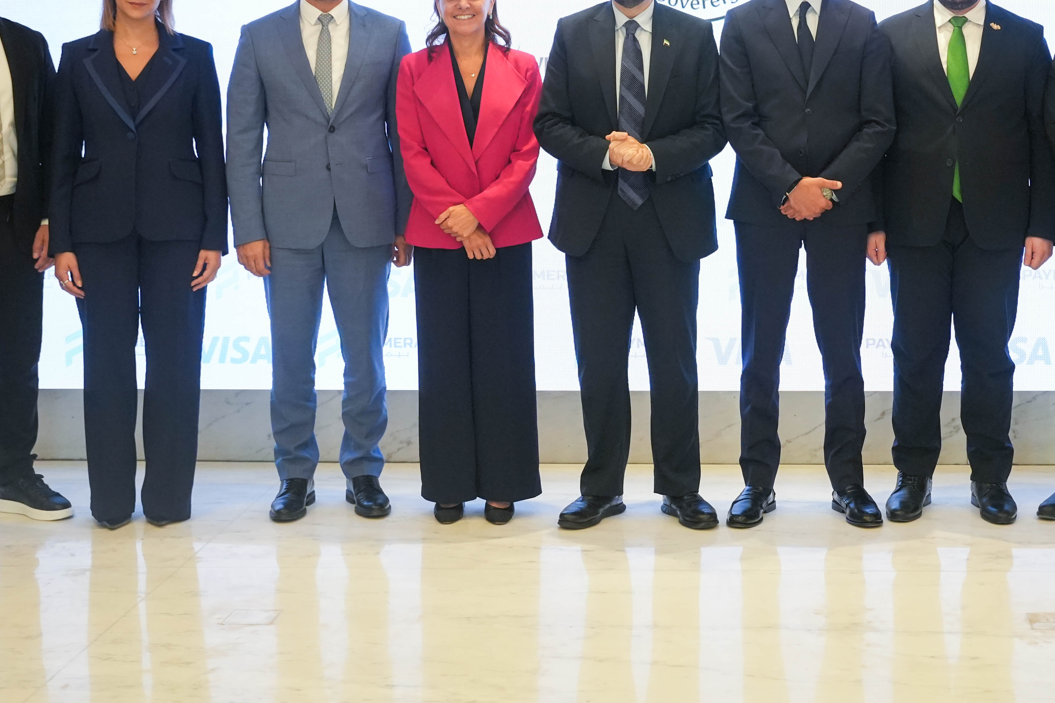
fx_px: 1993
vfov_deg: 19.7
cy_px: 94
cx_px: 730
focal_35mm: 68
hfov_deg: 29.4
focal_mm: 36
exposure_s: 1/100
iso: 3200
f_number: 2.8
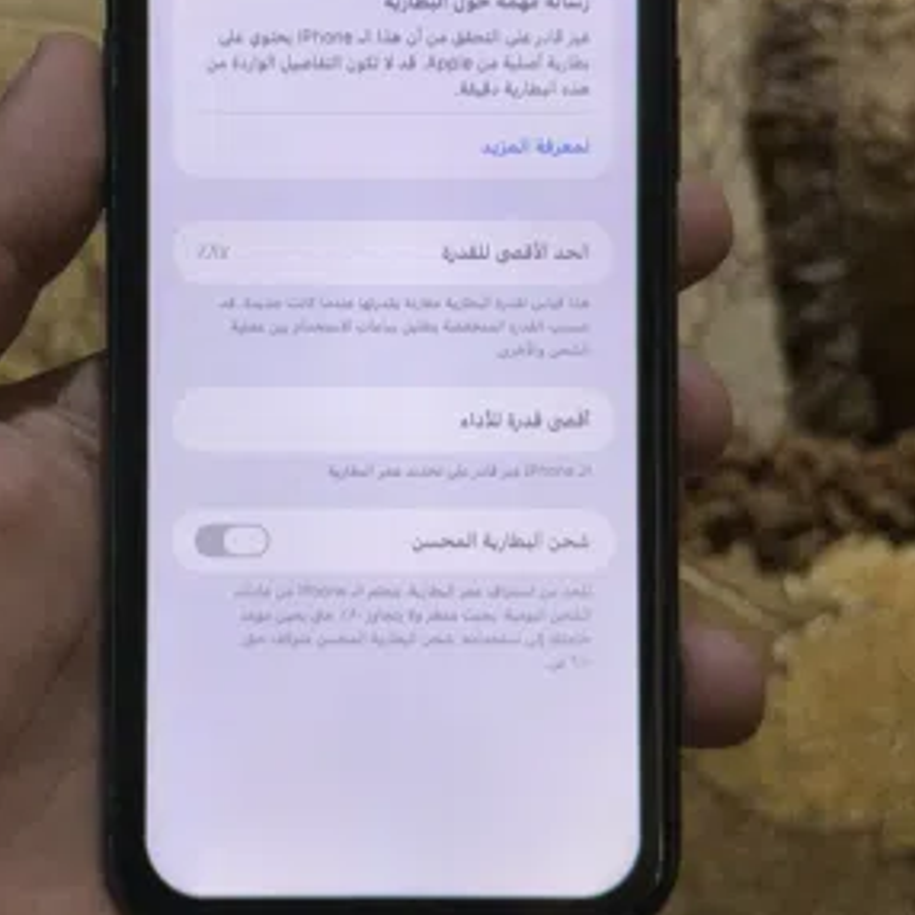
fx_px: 2363
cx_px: 365
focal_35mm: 79
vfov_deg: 21.9
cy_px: 344
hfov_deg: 21.9
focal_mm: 6.86
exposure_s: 1/50
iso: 64
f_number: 1.78
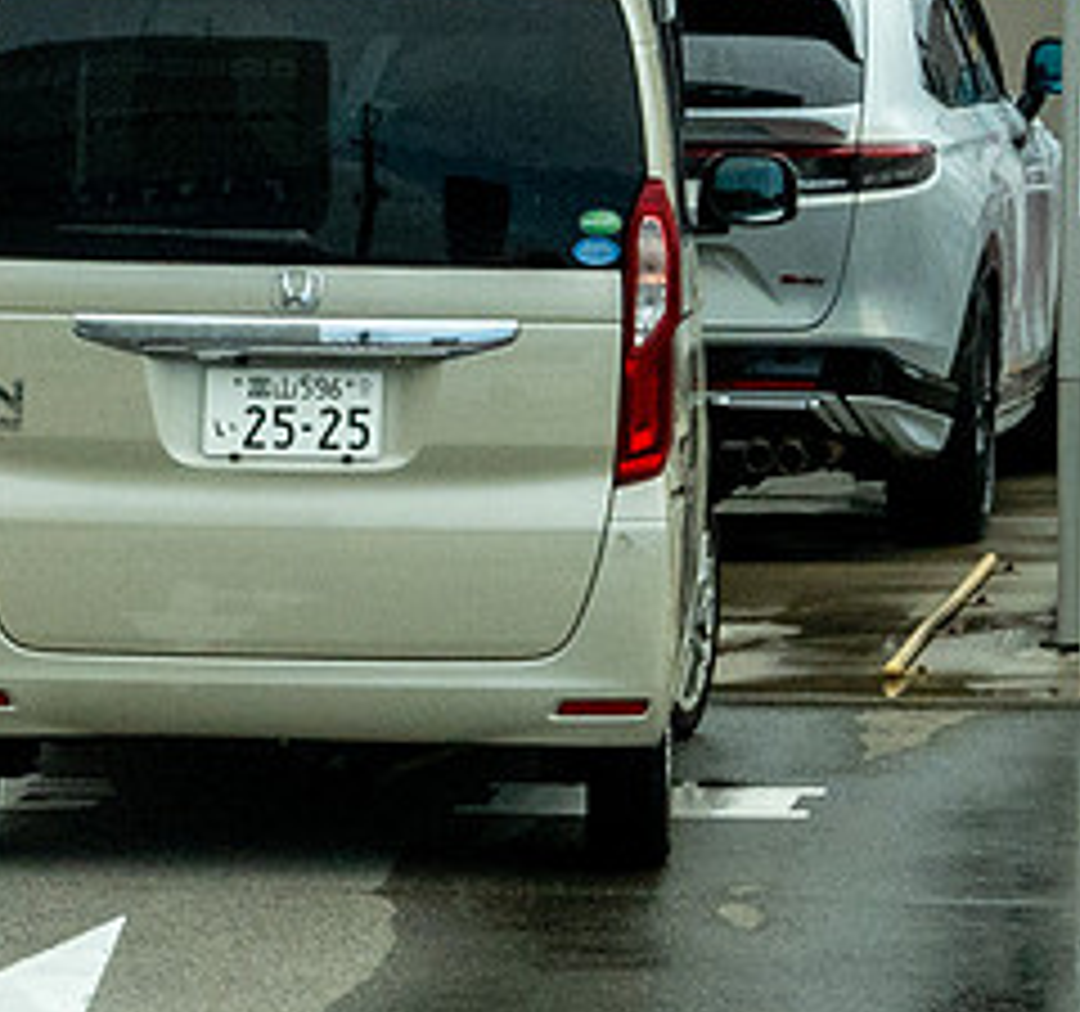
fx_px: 11906
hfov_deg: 5.2
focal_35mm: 348
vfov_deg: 4.8
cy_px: -1369
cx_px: 1614
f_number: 11
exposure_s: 1/500
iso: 500
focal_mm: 46
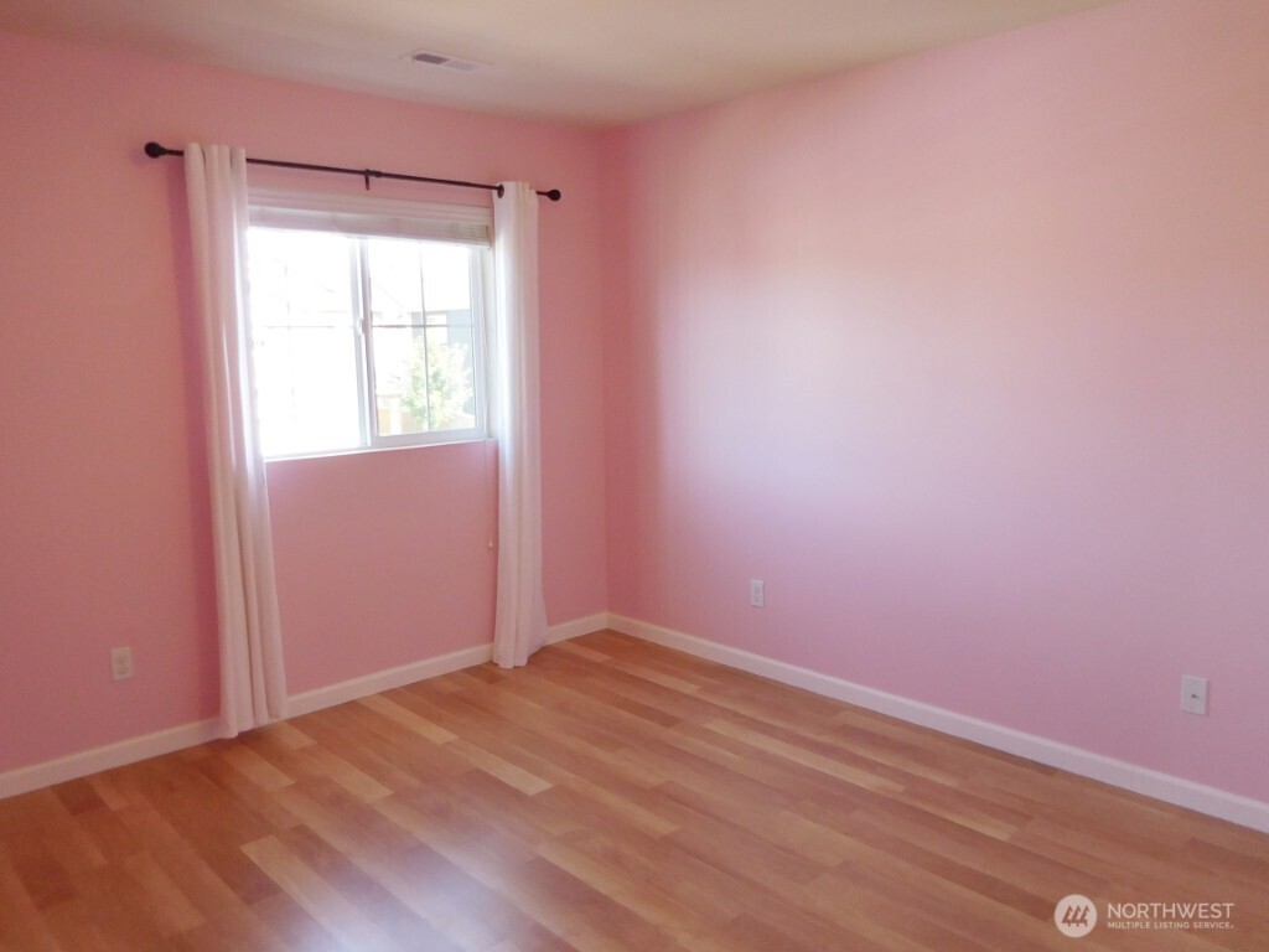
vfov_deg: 54.9
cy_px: 476
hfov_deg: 69.4
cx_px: 634
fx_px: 916
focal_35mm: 25
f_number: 3.3
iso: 125
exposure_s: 1/40
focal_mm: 4.5
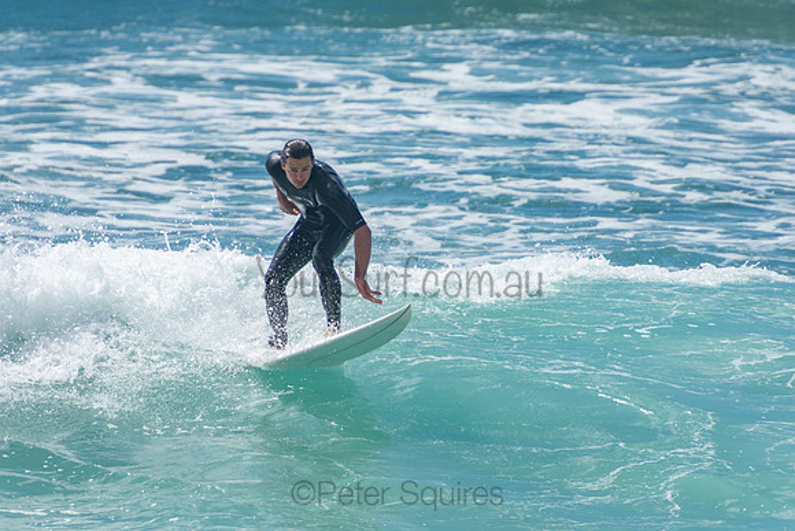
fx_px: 13252
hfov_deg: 3.4
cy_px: 266
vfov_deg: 2.3
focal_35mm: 600
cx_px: 398
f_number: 5.6
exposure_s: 1/1250
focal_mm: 400
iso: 160
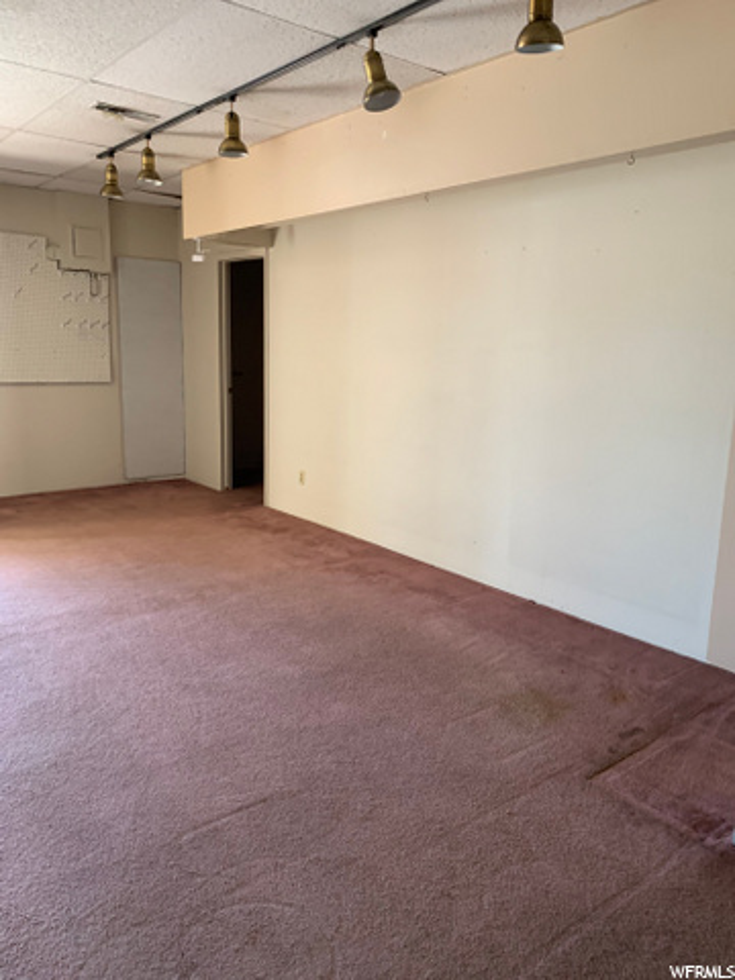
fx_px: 736
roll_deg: -2.6
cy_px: 490
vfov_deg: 67.3
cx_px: 368
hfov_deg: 53.1
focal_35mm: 26
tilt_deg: -5.8
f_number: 1.8
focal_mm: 4.25
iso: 200
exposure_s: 1/60
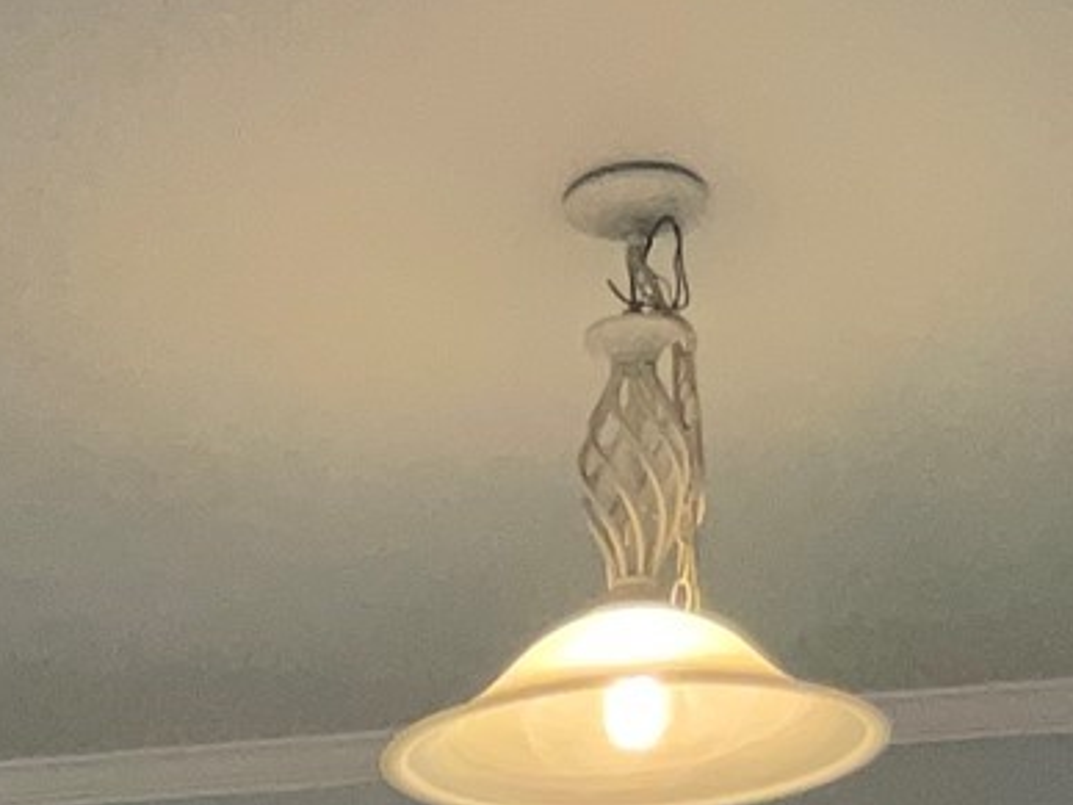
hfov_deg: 12.4
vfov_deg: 8.8
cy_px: 1914
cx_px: -387
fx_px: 4743
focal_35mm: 153
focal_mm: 3
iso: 50
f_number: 1.8
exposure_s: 1/60
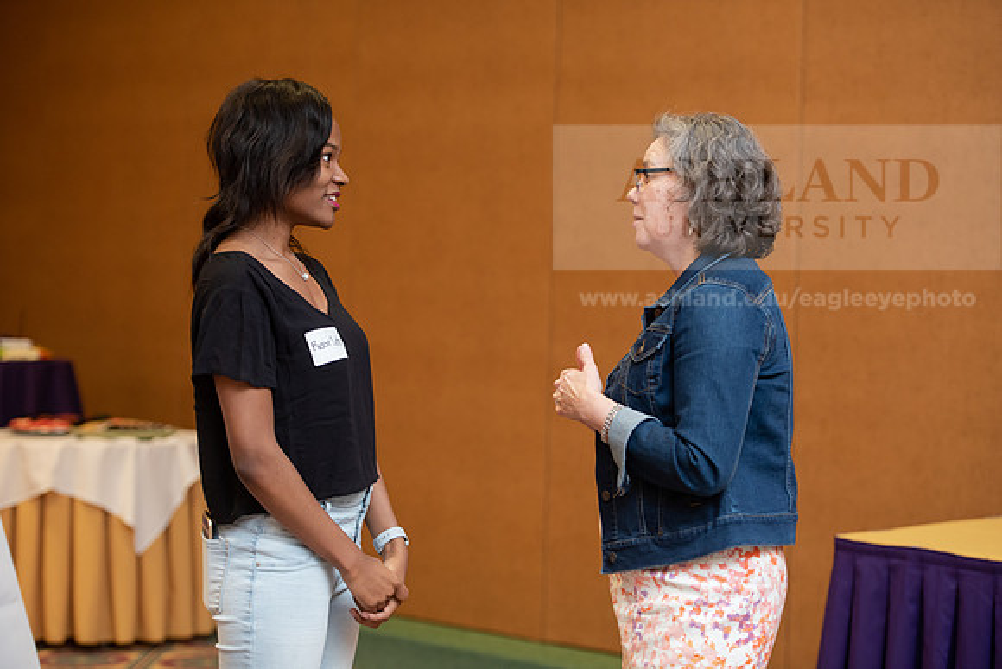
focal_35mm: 86
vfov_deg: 15.9
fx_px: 2394
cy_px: 334
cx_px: 501
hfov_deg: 23.6
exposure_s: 1/200
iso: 1250
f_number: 3.2
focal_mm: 86
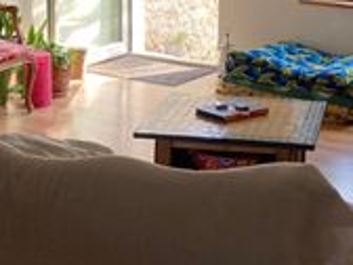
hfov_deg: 19.6
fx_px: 1020
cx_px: 176
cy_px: 19
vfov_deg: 14.6
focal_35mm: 100
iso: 80
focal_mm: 3.99
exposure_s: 1/83
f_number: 1.8
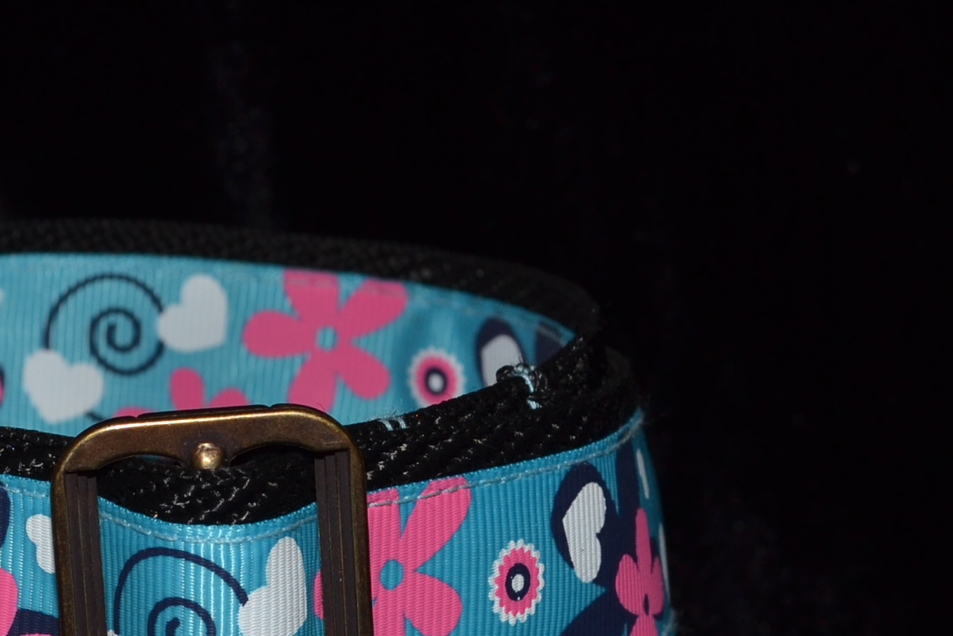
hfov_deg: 15.7
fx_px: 3415
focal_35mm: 129
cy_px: 449
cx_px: 76
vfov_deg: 10.6
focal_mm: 30
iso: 100
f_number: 8
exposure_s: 1/60
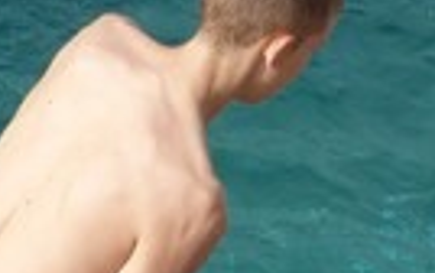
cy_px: 494
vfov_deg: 3.9
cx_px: 260
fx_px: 4022
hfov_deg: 6.2
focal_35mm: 339
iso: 100
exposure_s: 1/250
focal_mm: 12.1
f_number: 5
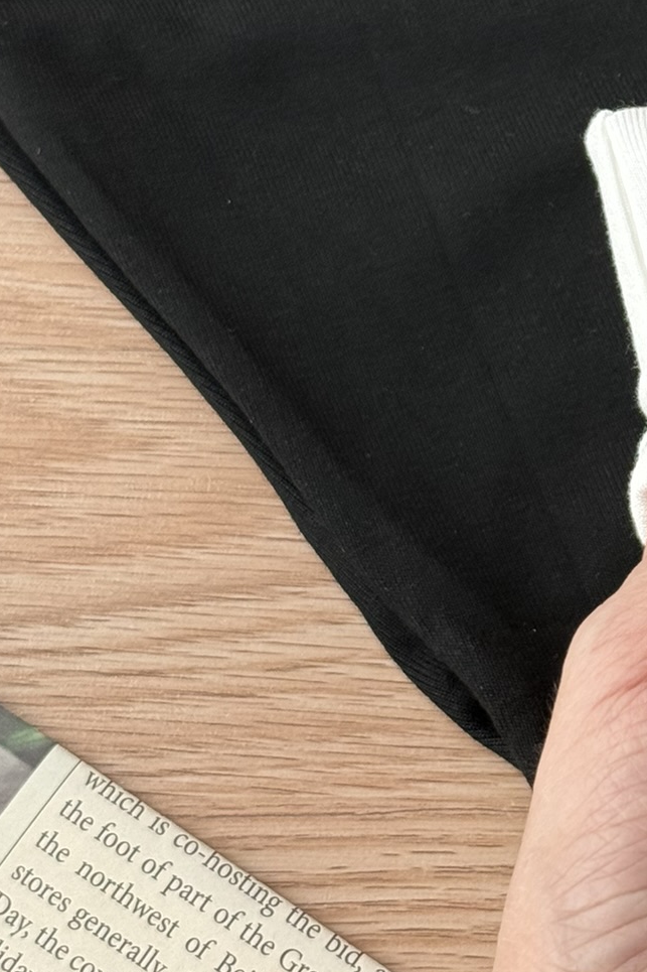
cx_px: 751
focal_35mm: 106
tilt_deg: -63.9
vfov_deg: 19.2
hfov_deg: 12.6
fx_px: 2858
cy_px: 270
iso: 100
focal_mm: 6.76
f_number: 1.78
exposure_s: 1/98
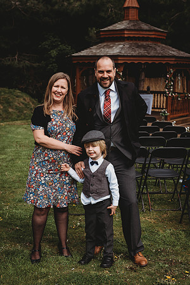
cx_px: 95
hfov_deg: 24.6
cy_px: 142
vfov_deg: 36.2
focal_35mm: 55
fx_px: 435
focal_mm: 55
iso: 200
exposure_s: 1/800
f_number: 4.5
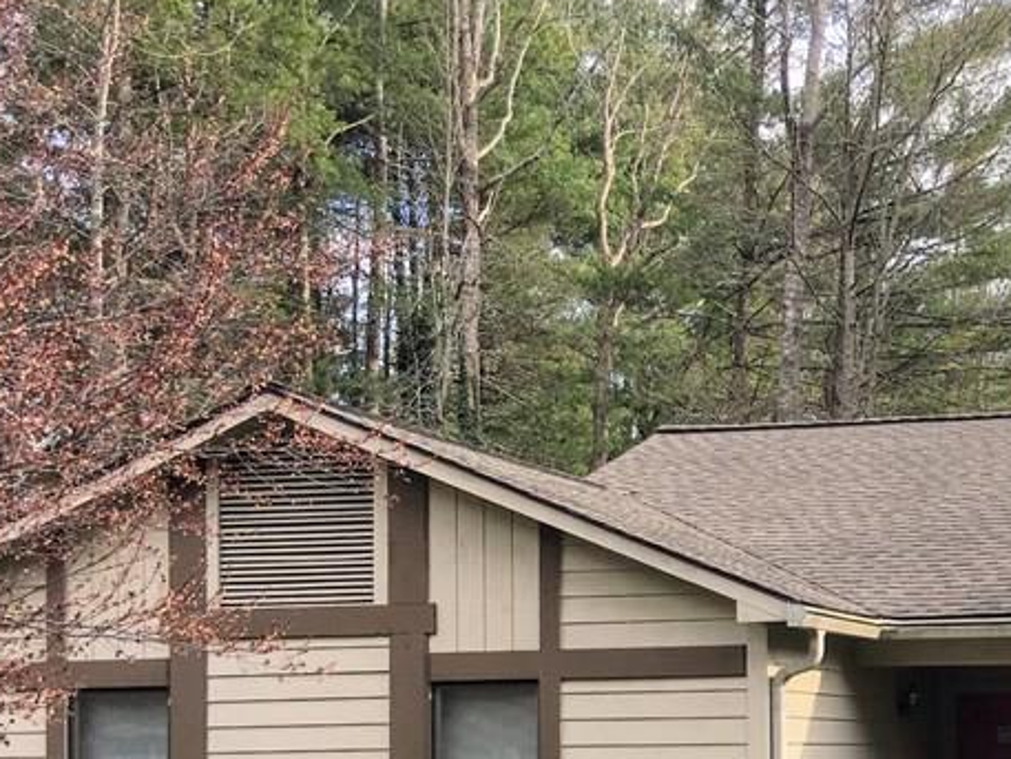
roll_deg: +1.6
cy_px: 724
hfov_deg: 27.6
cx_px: 1069
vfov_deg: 21.9
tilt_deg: +1.5
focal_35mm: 65
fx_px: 1899
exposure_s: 1/403
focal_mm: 4.15
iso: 25
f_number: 2.2
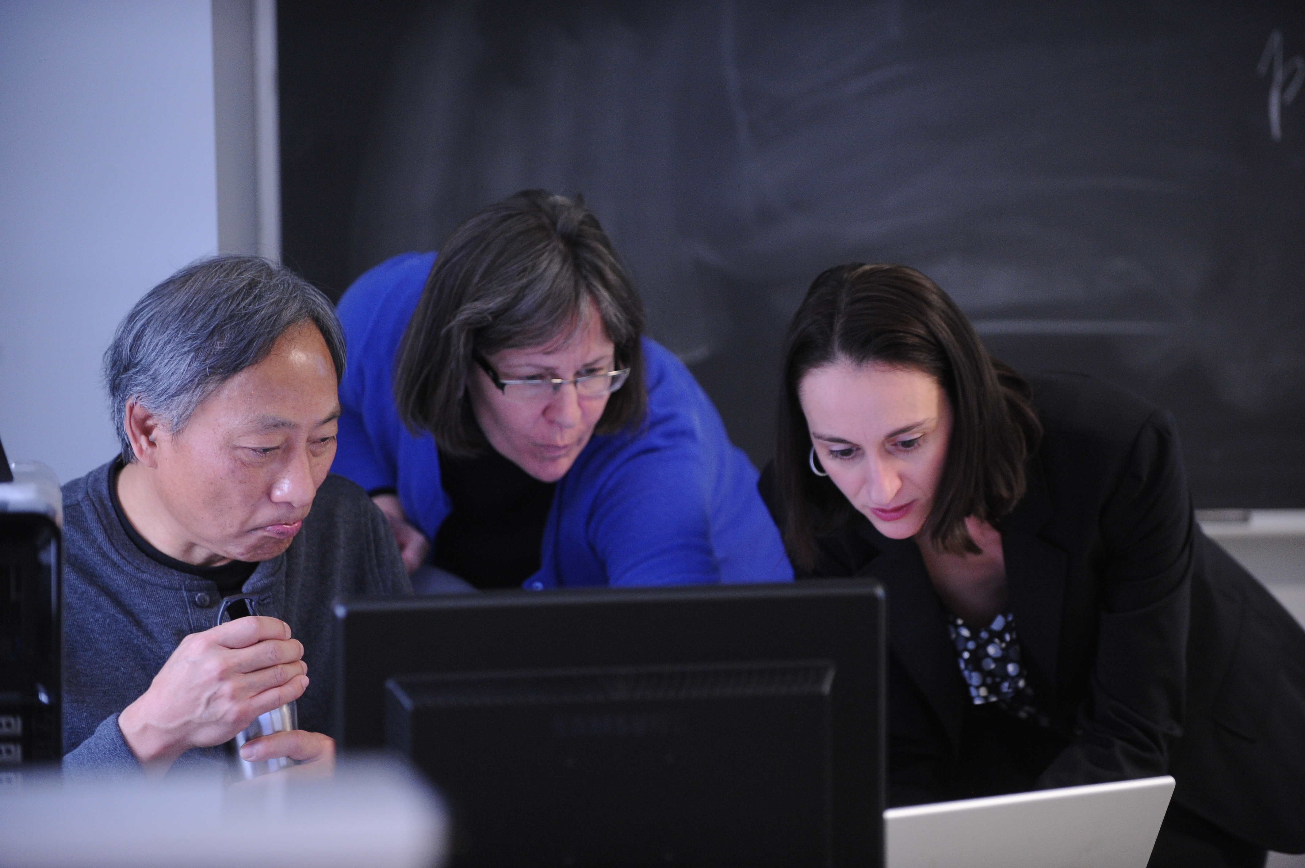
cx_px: 652
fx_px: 5434
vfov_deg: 9.1
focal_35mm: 150
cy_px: 434
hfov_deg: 13.7
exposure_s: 1/50
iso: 1600
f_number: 2.8
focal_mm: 150
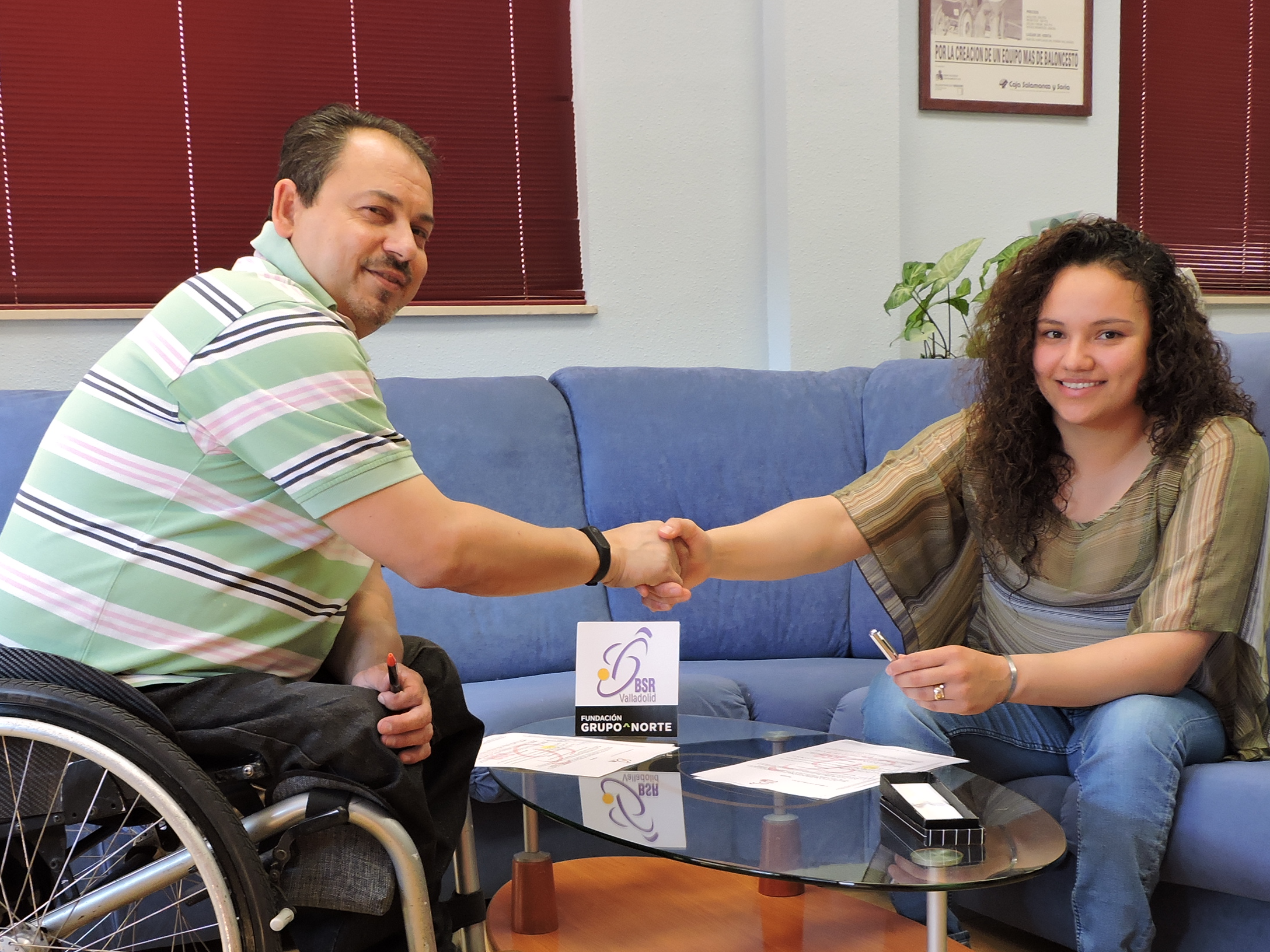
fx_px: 1651
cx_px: 503
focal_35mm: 45
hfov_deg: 41.9
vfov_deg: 31.7
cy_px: 691
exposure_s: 1/30
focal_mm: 5.4
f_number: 3.1
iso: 160
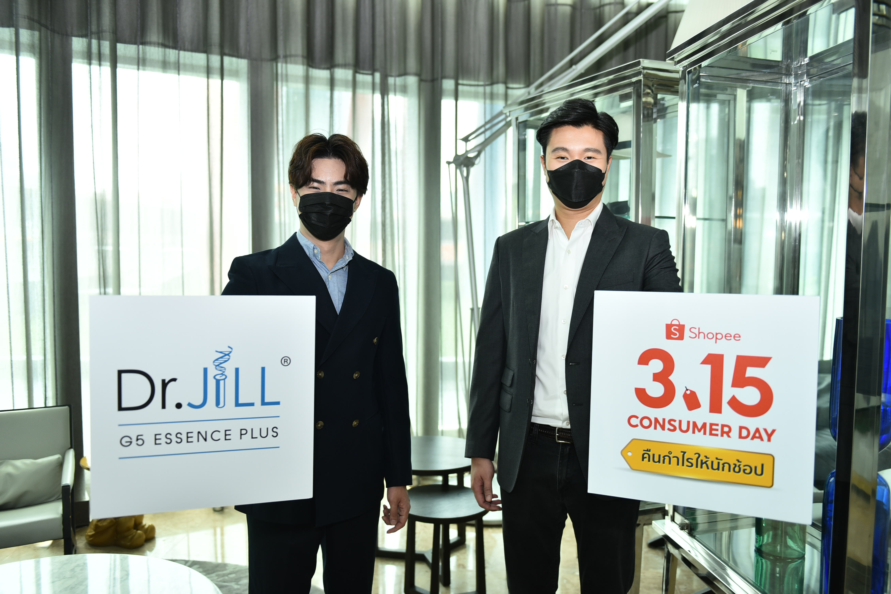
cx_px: 446
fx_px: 718
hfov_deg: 63.7
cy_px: 297
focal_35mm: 29
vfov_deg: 45.0
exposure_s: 1/125
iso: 400
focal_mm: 29
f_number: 2.8
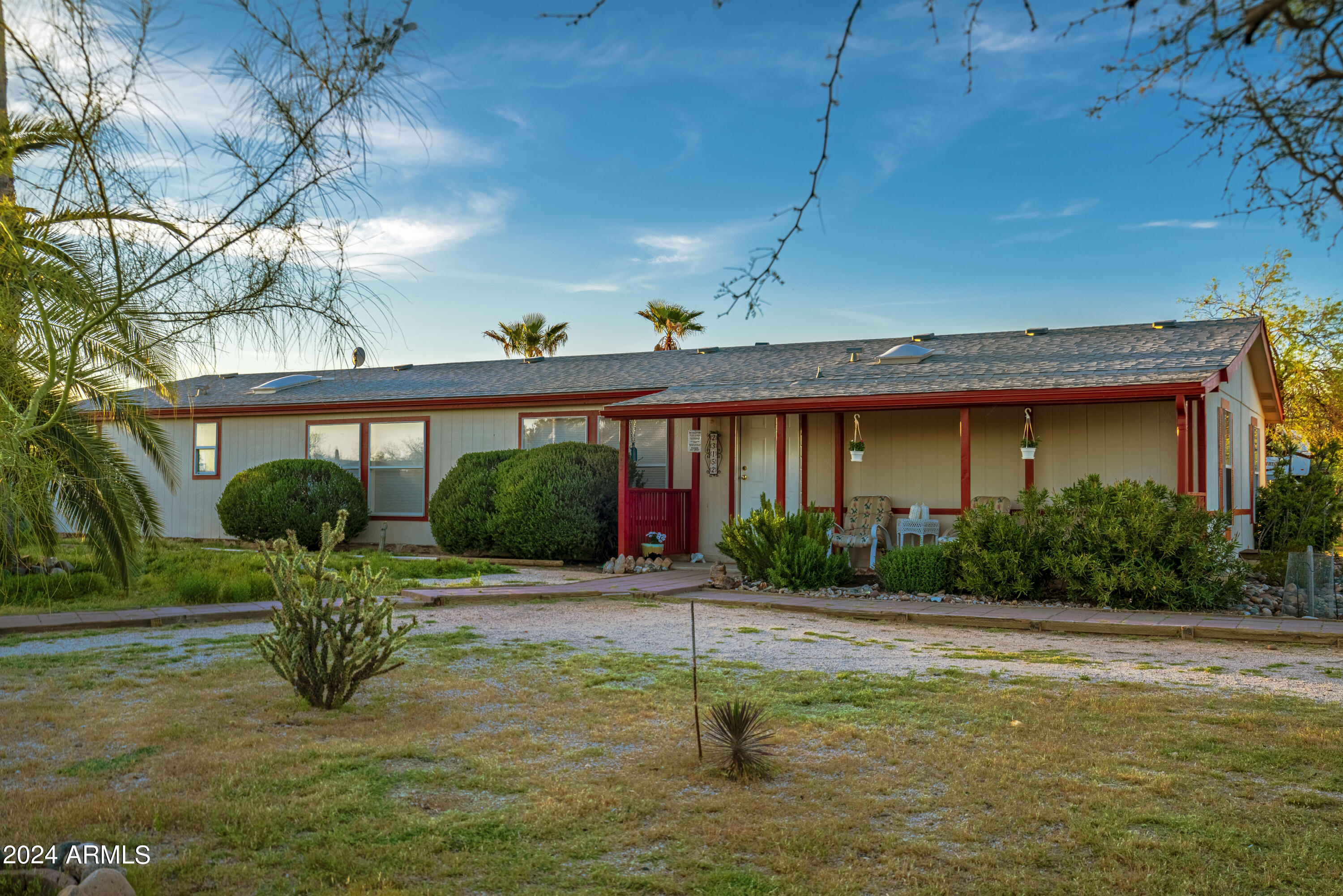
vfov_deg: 38.9
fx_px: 1268
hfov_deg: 55.8
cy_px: 448
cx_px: 672
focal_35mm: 34
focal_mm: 34
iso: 160
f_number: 8
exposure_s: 1/2000
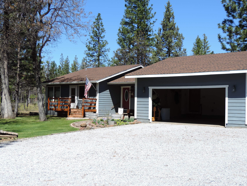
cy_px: 93
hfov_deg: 43.9
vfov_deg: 33.6
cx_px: 124
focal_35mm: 43
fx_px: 307
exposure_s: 1/640
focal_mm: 7.6
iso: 80
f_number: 3.4
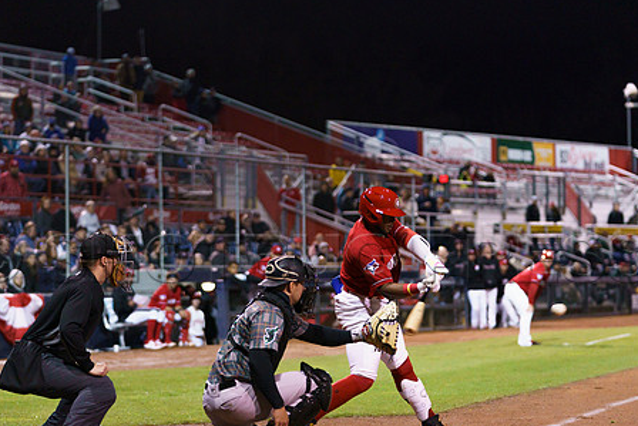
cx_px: 318
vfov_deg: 10.4
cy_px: 244
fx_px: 2340
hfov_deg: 15.5
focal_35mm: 132
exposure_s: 1/1000
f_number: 2.8
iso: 2000
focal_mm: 102
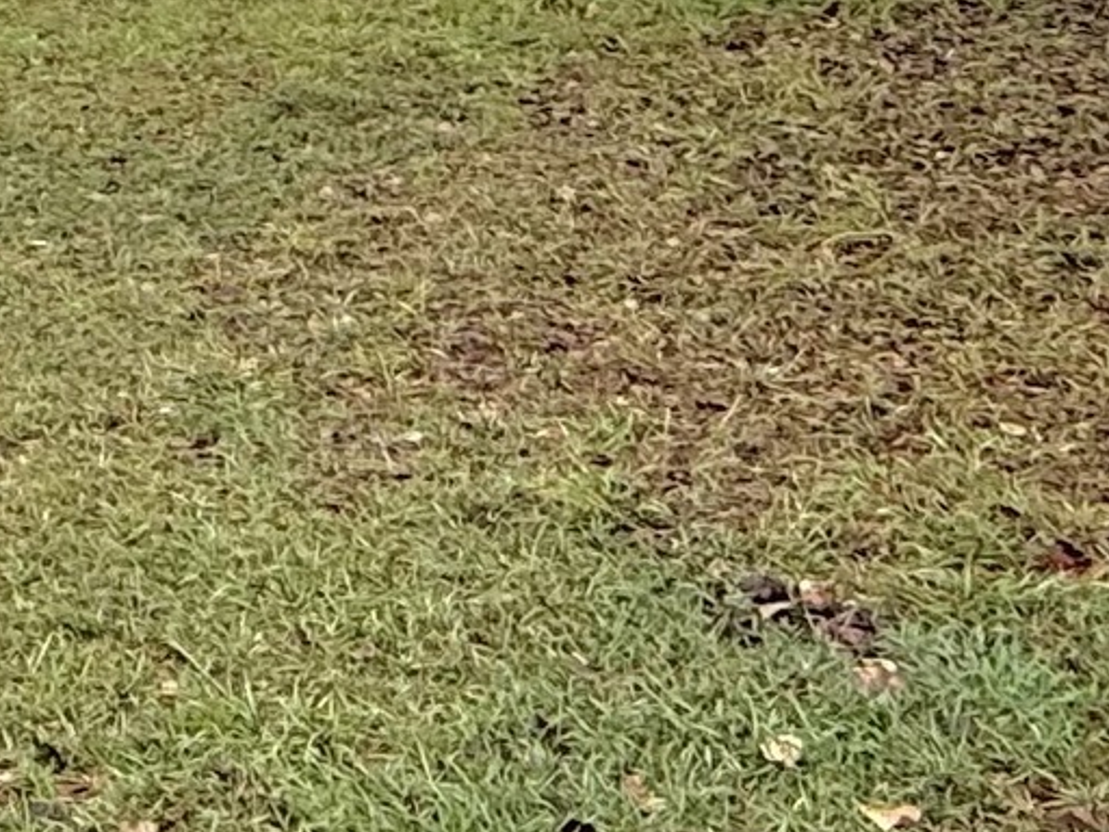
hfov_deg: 21.2
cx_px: -308
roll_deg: +0.7
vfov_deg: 15.6
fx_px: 2691
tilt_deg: +4.4
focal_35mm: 84
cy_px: -568
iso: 64
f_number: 2.2
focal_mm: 2.22
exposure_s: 1/228
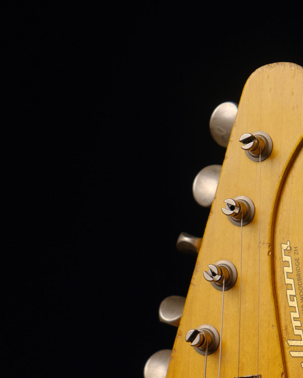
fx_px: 1793
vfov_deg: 11.9
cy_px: 360
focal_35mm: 160
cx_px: 187
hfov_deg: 9.7
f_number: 4
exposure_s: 1/180
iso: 500
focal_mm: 48.4
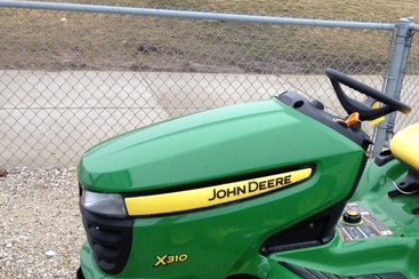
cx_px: 306
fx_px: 628
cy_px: 221
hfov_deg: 36.2
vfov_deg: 24.6
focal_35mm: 54
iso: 50
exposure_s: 1/302
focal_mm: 4.28
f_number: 2.4
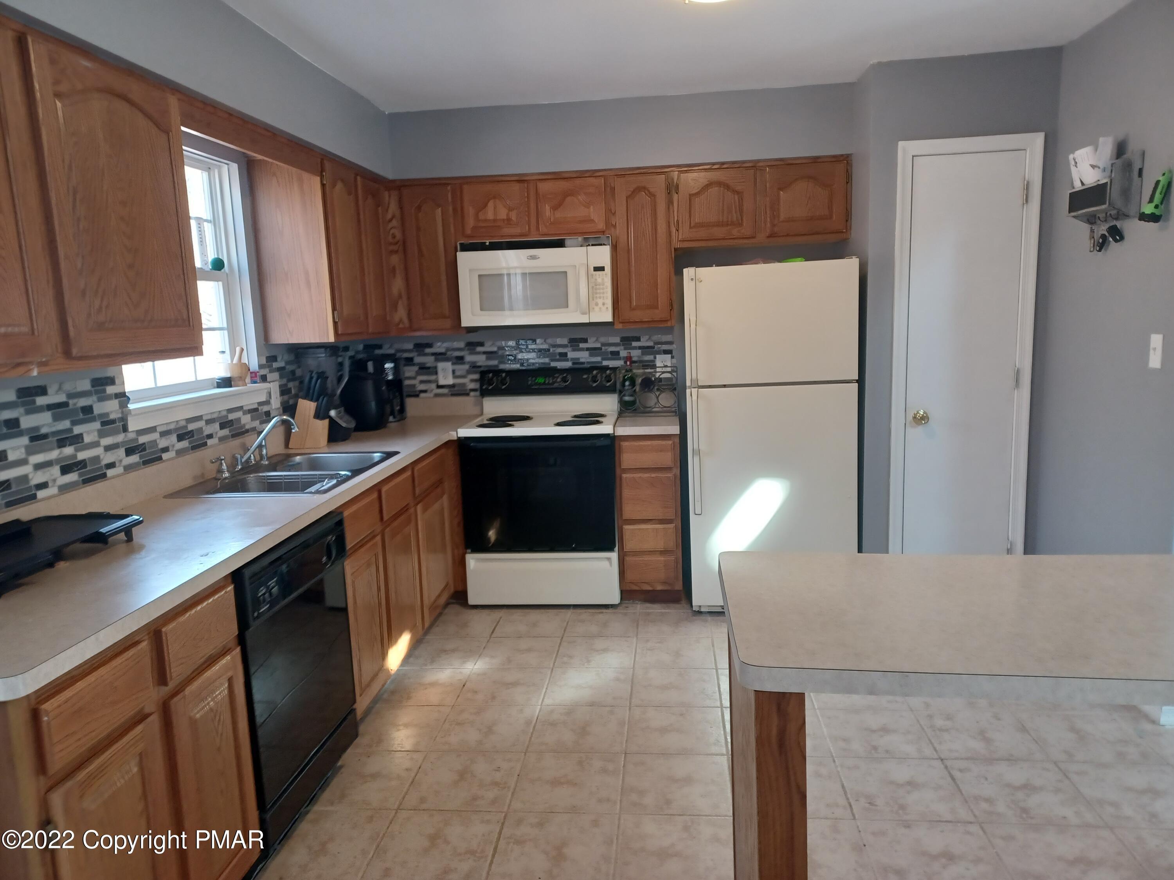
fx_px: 848
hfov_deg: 69.4
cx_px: 587
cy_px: 440
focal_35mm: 25
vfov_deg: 54.9
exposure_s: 1/40
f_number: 1.8
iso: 320
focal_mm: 4.6
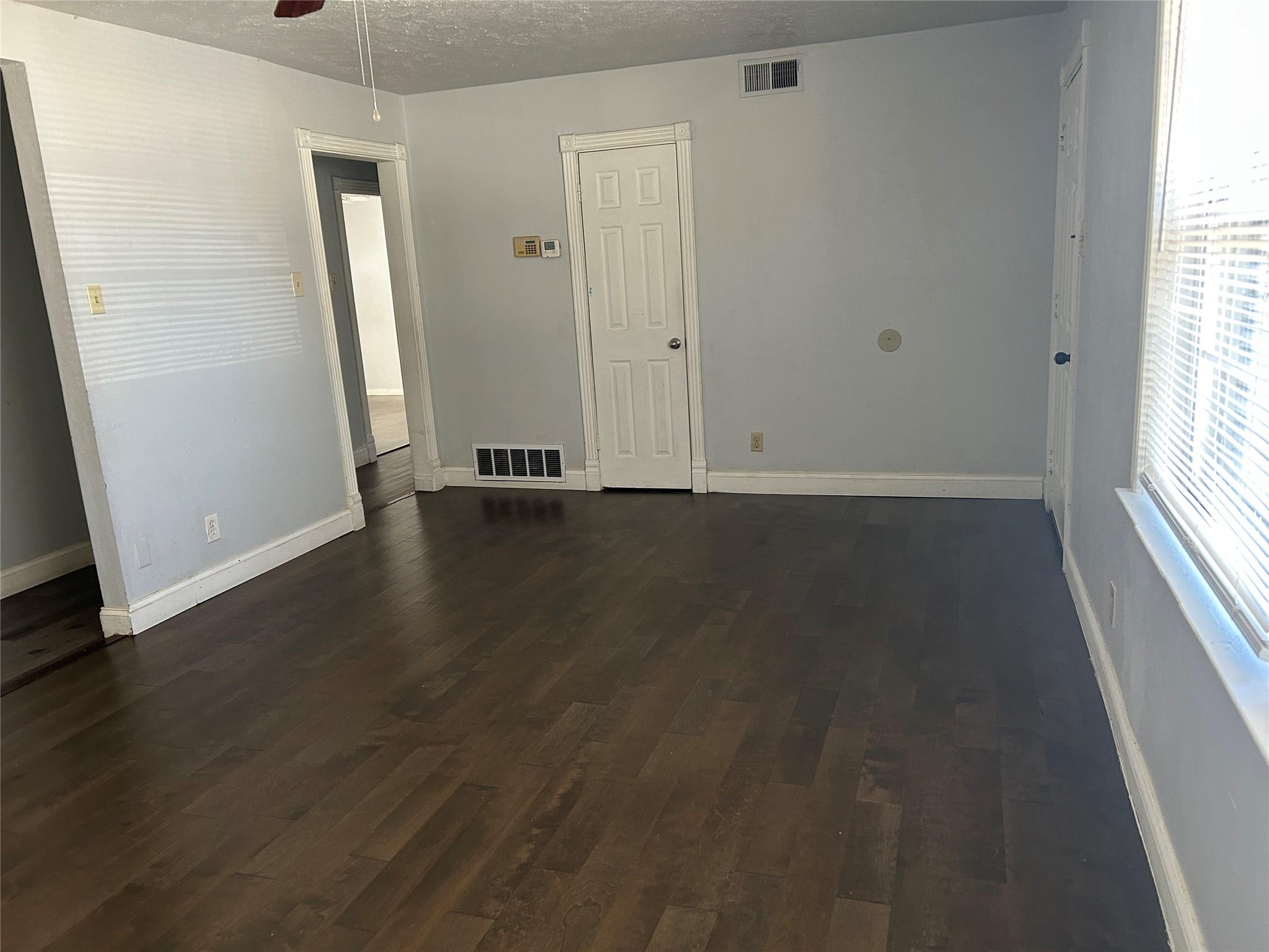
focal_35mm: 26
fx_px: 953
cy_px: 476
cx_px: 634
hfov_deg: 67.3
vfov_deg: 53.1
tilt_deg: -13.6
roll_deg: +3.4
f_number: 1.5
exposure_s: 1/60
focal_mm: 5.7
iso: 160
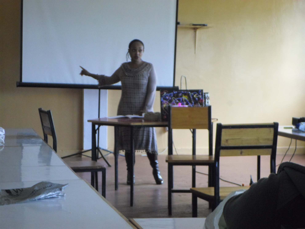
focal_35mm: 110
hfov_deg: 17.9
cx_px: 152
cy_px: 114
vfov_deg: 13.5
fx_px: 969
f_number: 5.7
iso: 400
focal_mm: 19.8
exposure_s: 1/30
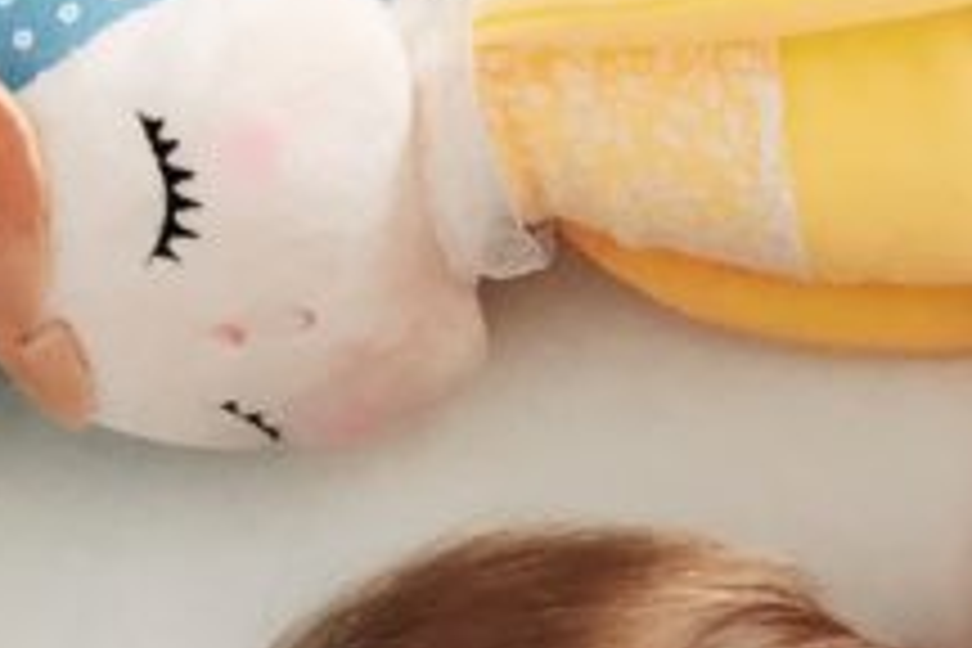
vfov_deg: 12.3
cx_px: 1048
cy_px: 846
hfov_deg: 18.3
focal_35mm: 108
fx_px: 2916
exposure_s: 1/15
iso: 100
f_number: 1.8
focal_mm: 4
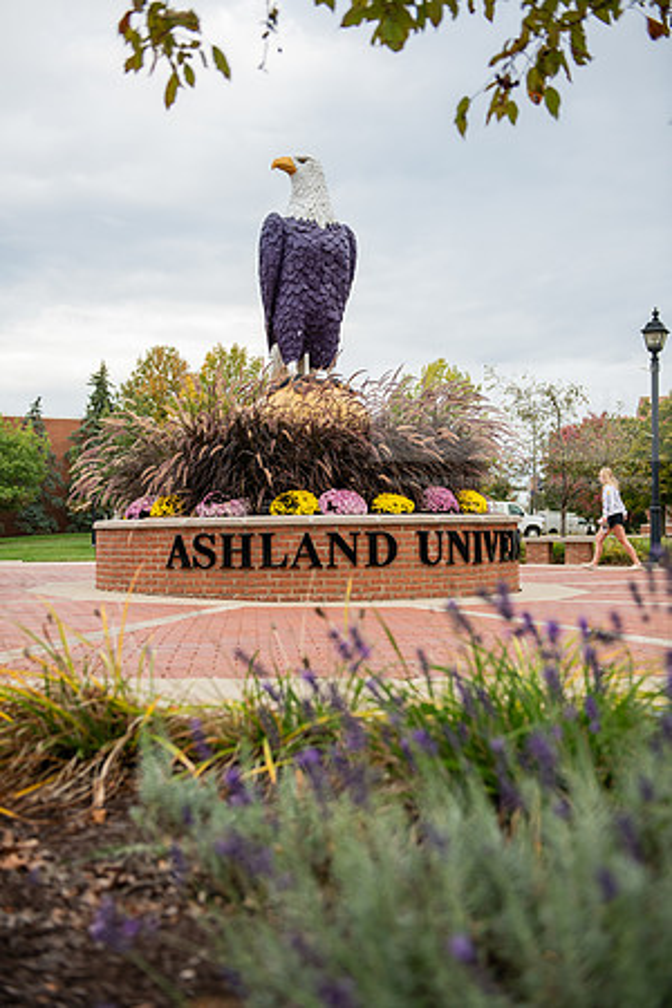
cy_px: 504
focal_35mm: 40
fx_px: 1120
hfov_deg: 33.4
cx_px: 336
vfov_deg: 48.5
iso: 160
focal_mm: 40
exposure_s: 1/320
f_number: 3.2
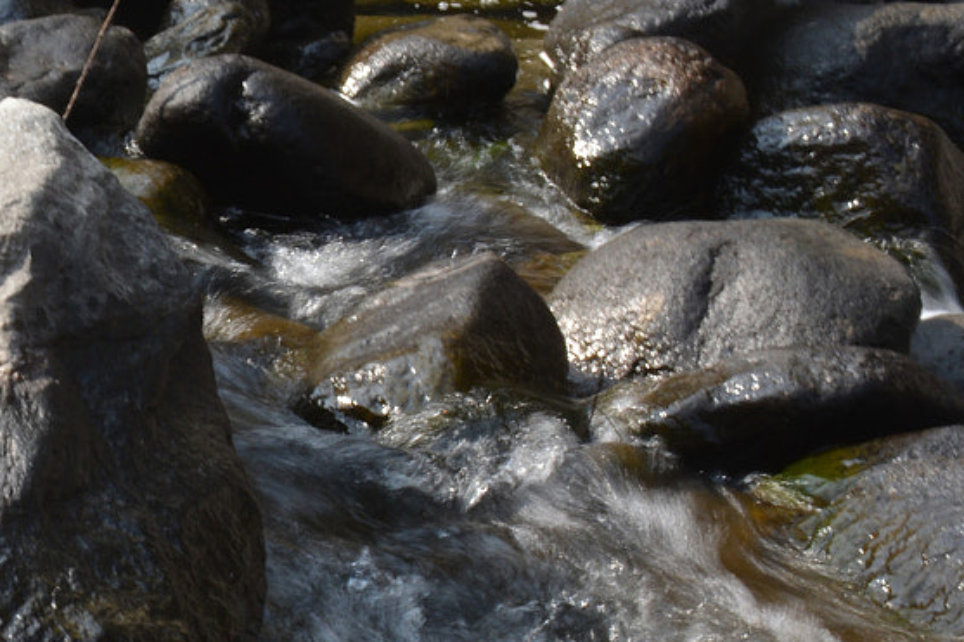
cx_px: -408
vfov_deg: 11.6
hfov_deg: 16.3
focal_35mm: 116
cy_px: 743
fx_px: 3117
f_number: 25
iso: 100
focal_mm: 27
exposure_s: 1/10
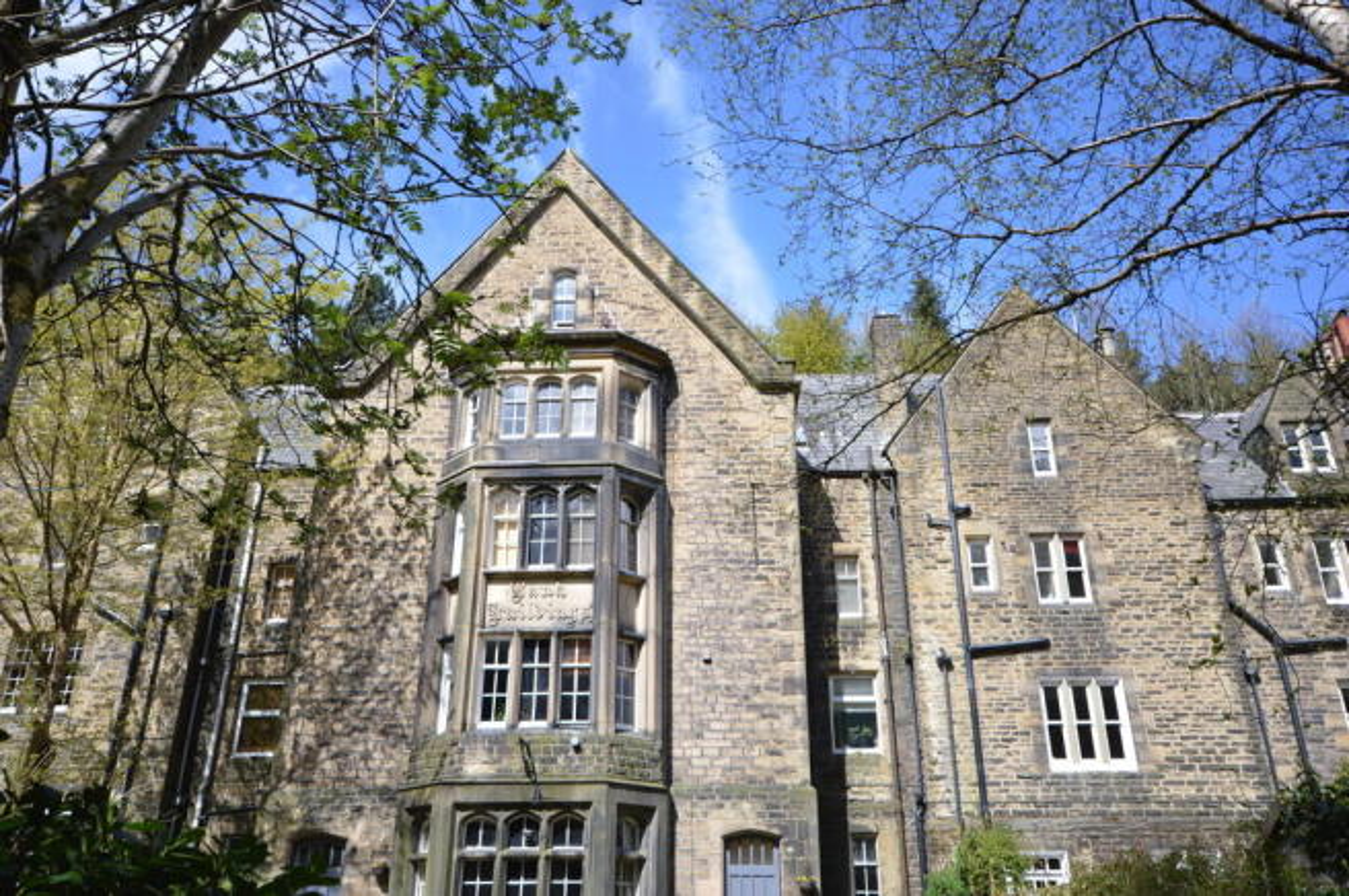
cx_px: 674
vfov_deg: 43.5
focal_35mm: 30
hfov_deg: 62.0
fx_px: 1123
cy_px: 448
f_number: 5.6
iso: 110
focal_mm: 20
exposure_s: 1/250
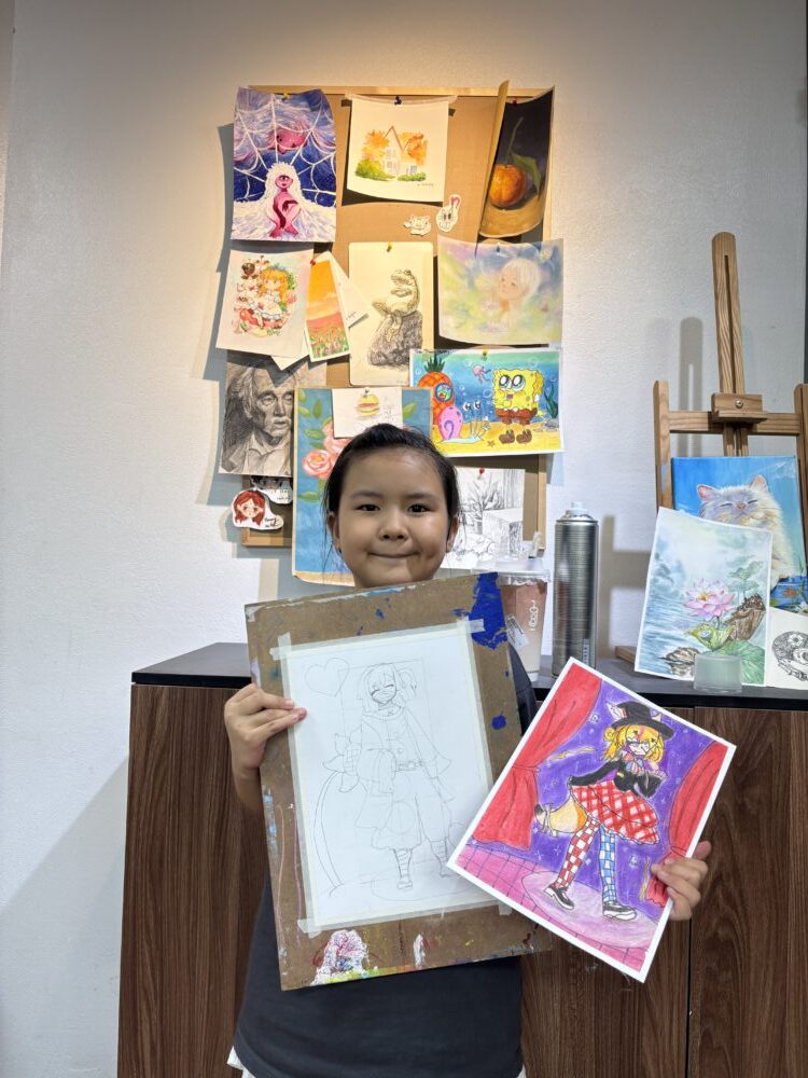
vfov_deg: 67.3
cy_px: 539
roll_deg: -2.5
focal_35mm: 26
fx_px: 809
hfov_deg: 53.1
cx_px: 404
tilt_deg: +1.6
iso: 40
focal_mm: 5.96
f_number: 1.6
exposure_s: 1/100
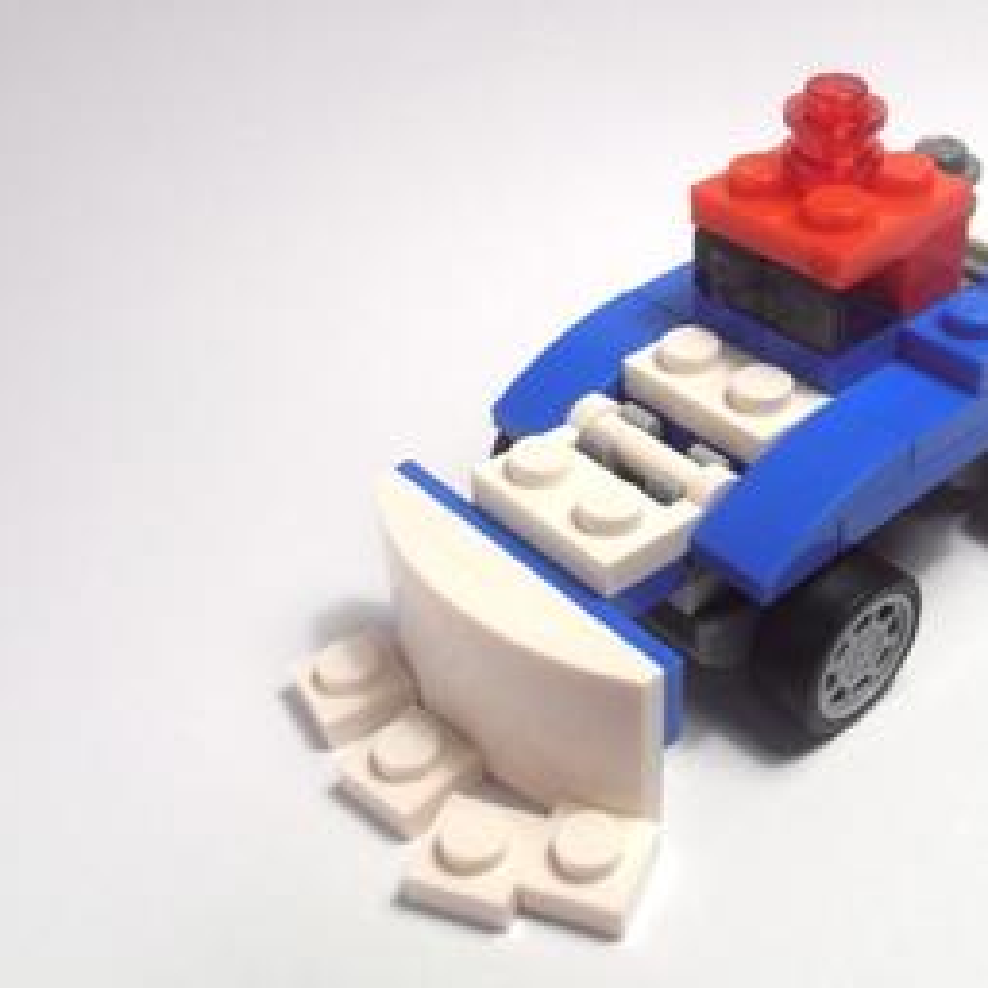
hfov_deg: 36.3
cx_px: 683
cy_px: 490
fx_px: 1485
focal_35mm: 46
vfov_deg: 36.8
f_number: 3.9
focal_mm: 6.61
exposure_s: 1/100
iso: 80
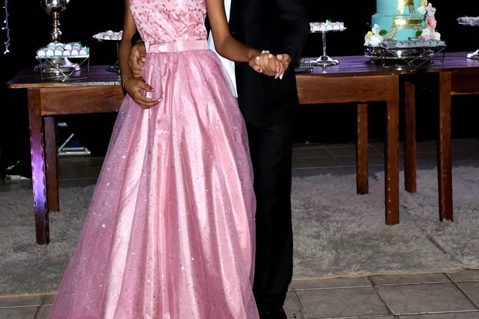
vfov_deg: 18.3
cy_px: 87
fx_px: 984
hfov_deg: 27.4
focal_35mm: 74
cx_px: 242
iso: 800
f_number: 4
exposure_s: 1/100
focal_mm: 30
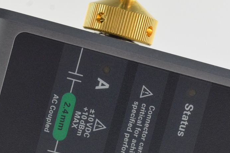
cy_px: 126
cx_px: 154
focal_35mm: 145
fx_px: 927
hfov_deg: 14.1
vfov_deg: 9.4
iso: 1600
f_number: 18
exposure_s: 1/60
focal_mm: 42
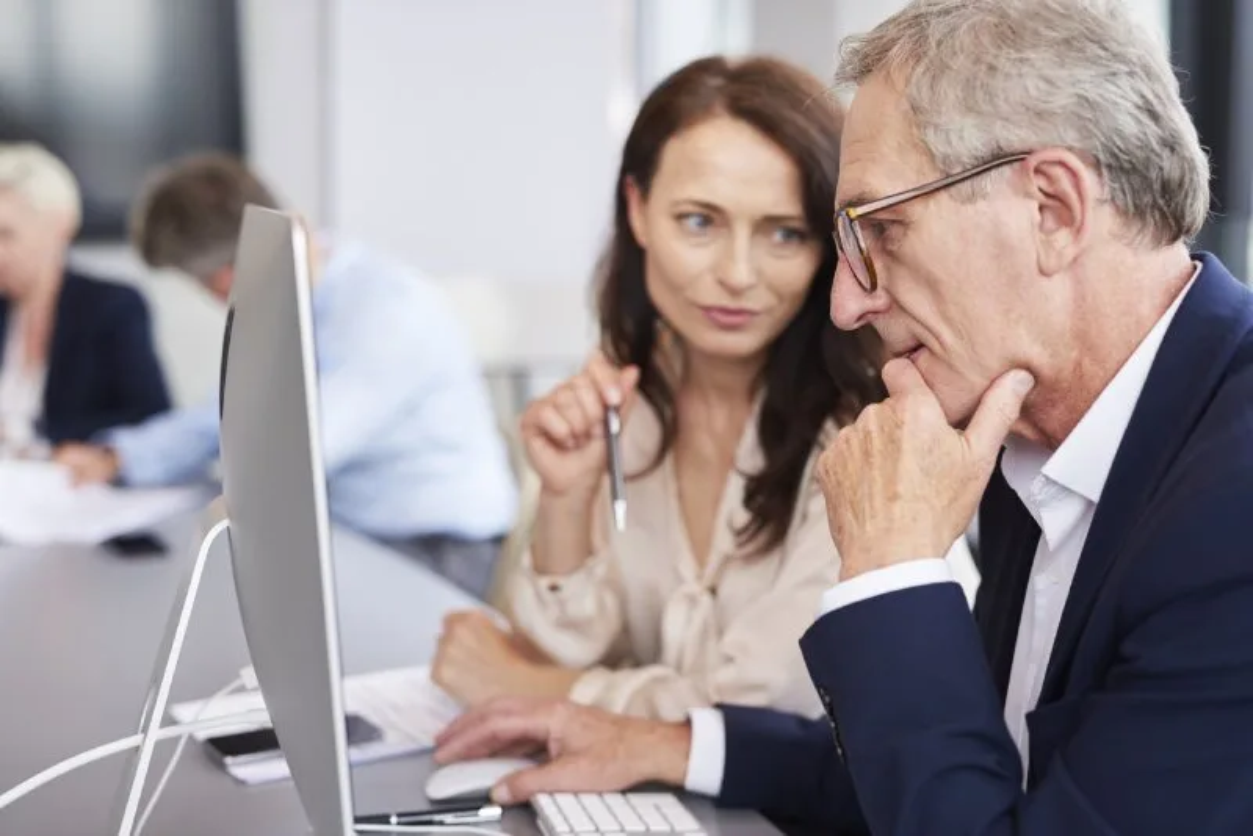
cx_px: 626
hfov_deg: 39.6
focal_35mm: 50
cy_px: 418
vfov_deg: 27.0
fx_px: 1741
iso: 200
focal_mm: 50
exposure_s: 1/125
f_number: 2.5
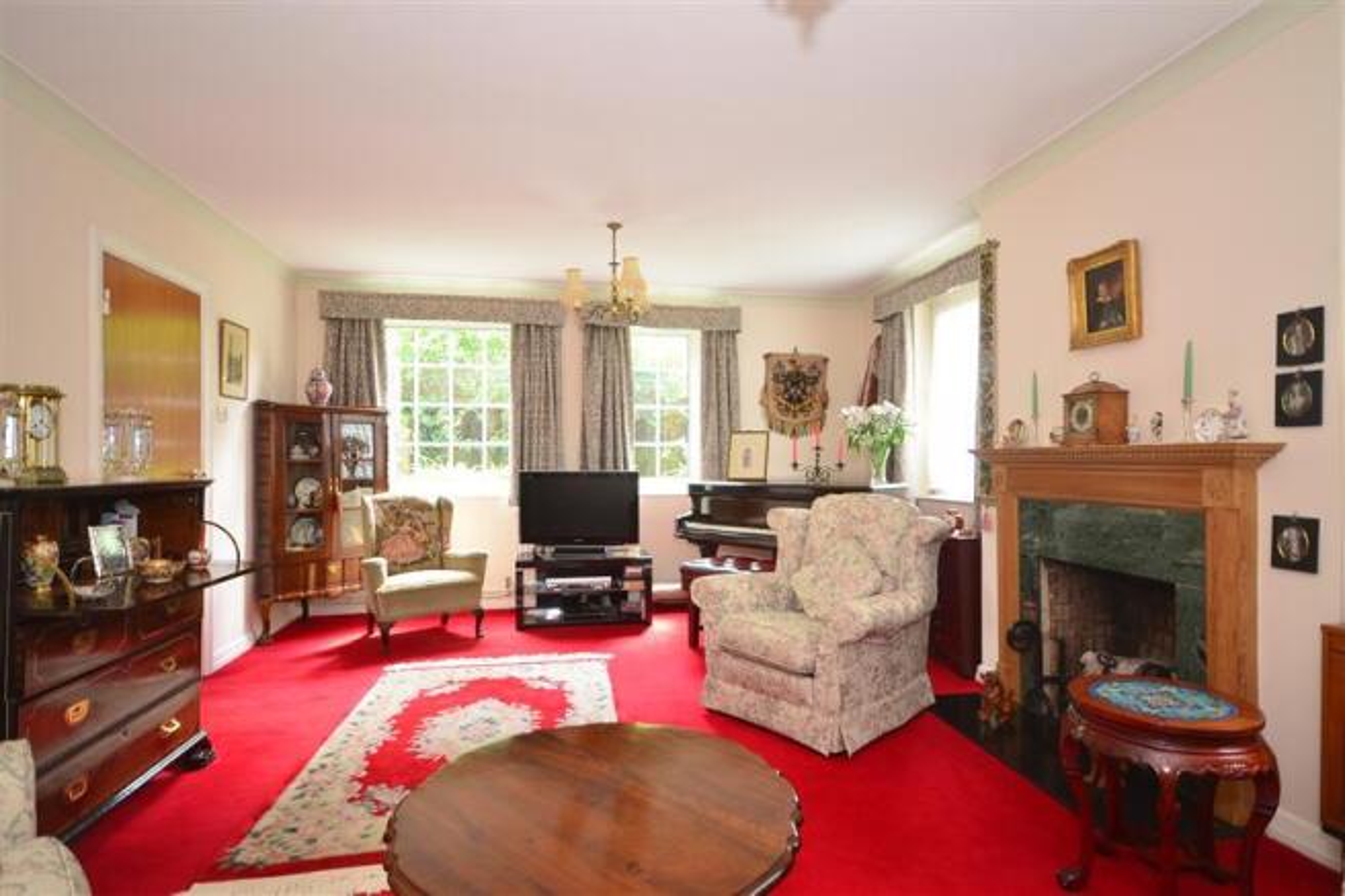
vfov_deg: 63.2
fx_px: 728
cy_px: 448
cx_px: 672
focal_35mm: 20
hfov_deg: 85.4
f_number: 5
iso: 200
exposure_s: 1/6
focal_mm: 13
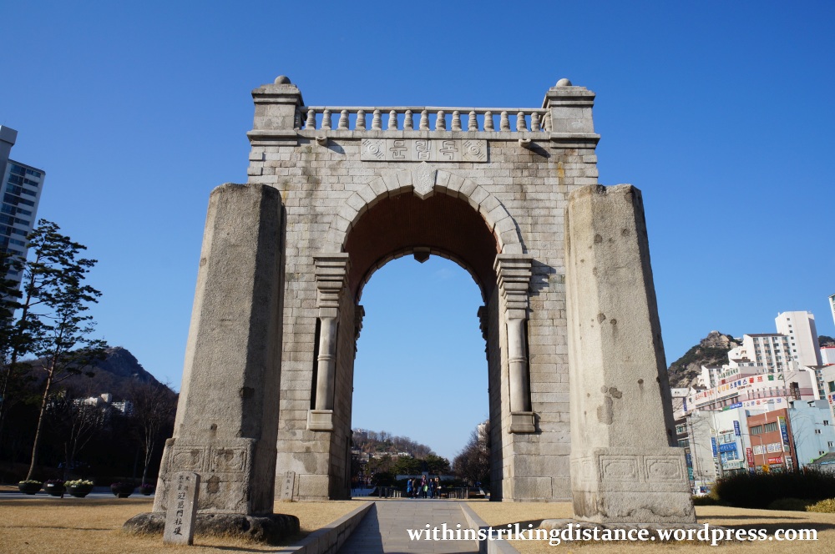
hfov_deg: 67.4
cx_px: 418
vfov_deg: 47.8
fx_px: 625
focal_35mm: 27
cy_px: 277
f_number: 13
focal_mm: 18
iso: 200
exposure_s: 1/250
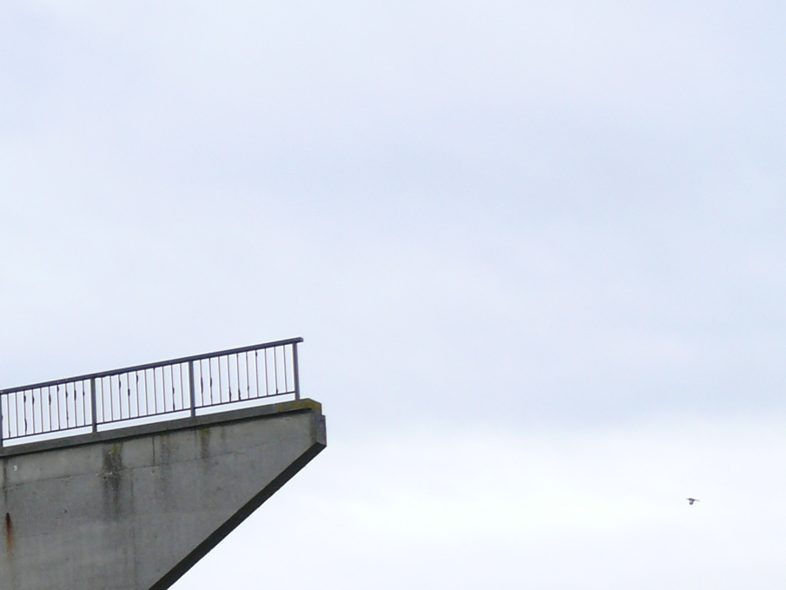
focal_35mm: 99
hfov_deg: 18.2
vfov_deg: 14.4
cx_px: -302
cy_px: 749
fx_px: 2248
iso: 100
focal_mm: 7.4
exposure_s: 1/250
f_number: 4.5
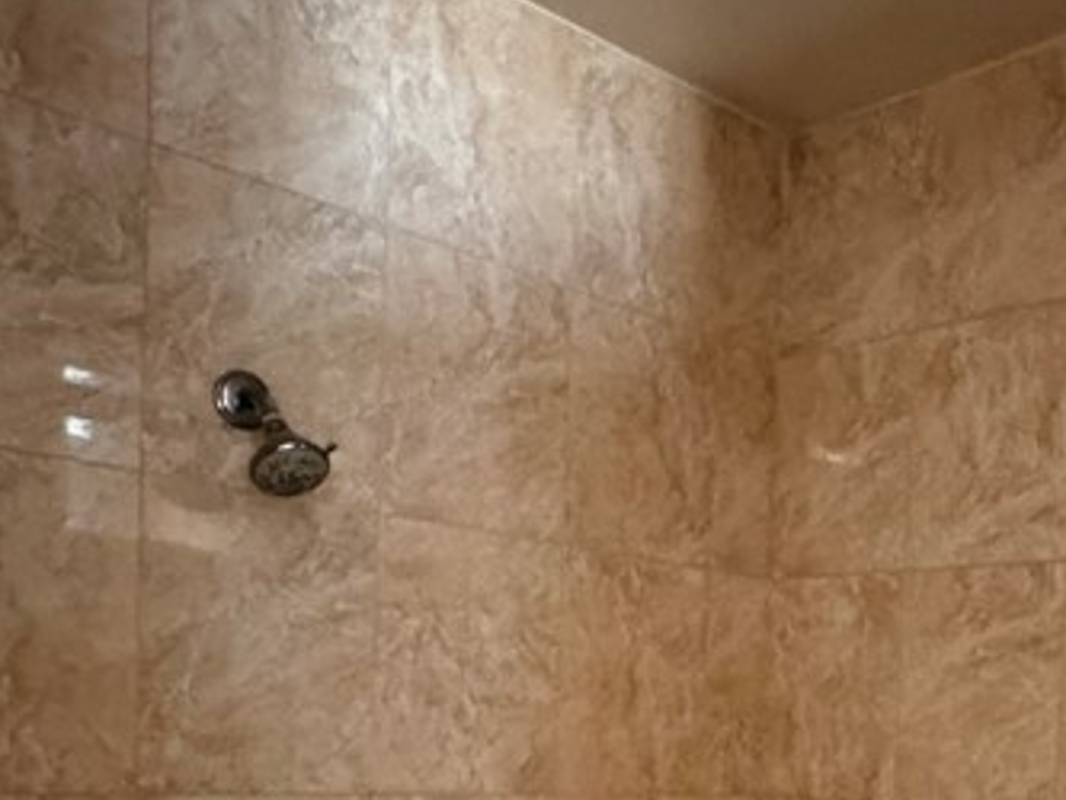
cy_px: 806
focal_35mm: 43
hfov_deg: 42.3
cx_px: 816
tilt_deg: -3.2
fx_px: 1325
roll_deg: -2.5
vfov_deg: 31.1
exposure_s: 1/60
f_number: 2.2
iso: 1000
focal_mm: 2.22
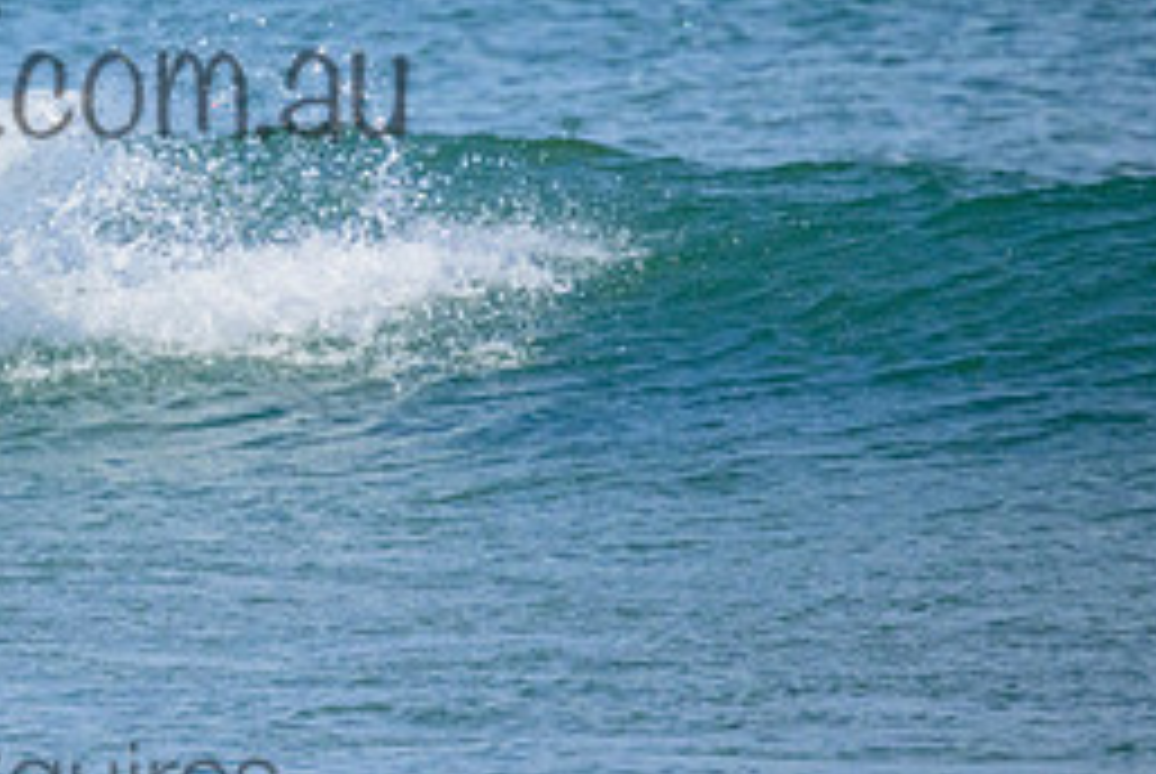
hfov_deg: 1.1
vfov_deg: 0.8
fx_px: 58026
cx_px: -67
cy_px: 34
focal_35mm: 1805
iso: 2800
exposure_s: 1/1250
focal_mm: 800
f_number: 11
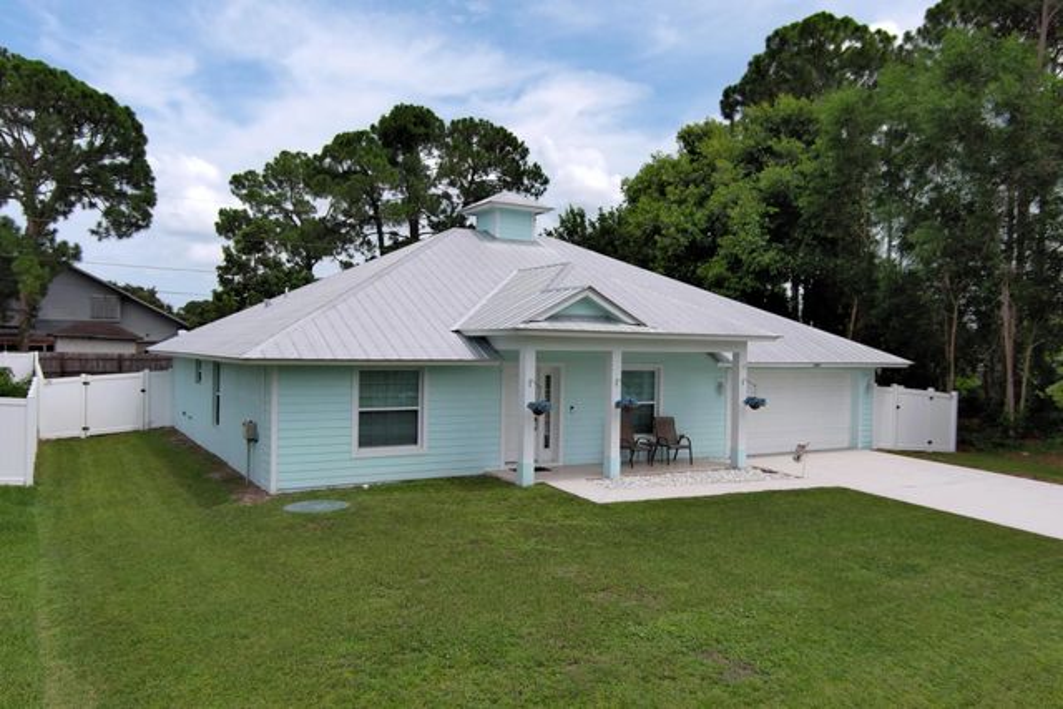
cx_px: 532
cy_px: 354
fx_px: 856
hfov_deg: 63.6
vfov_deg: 45.0
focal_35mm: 29
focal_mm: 10.57
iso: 100
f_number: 2.8
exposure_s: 1/435
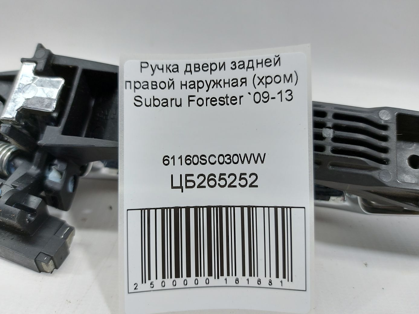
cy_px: 157
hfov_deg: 71.6
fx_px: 290
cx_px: 210
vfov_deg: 56.8
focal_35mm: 24
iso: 64
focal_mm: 5.23
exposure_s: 1/50
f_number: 1.8
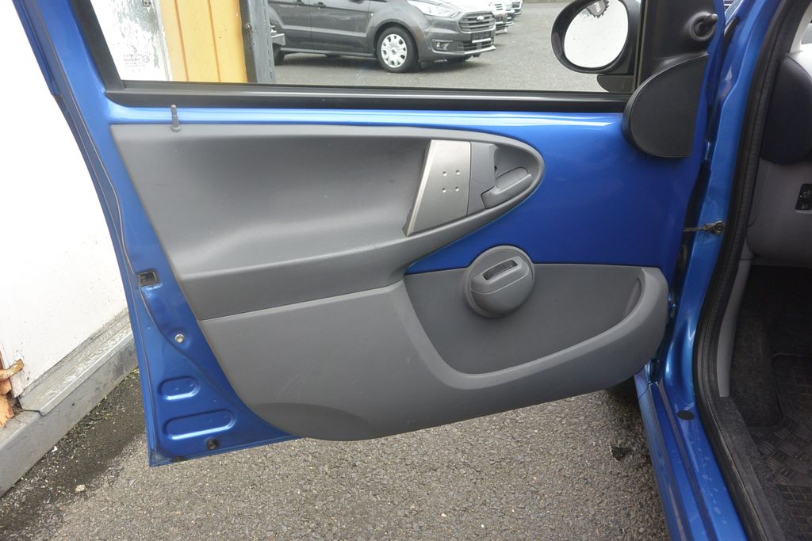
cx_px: 406
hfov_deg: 67.4
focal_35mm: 27
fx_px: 609
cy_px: 270
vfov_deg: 47.9
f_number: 3.5
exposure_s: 1/320
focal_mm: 10
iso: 160
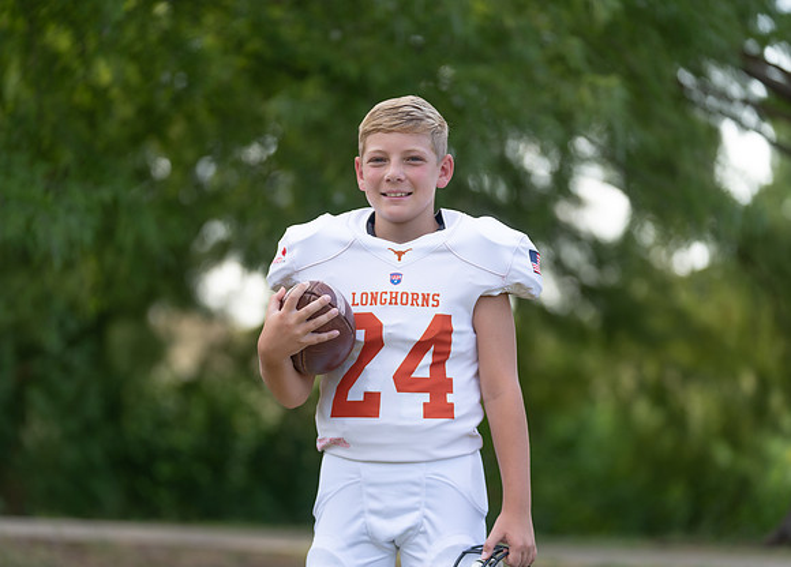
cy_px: 288
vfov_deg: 10.3
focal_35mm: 139
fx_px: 3135
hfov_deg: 14.4
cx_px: 377
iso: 100
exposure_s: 1/400
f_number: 2.8
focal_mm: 127
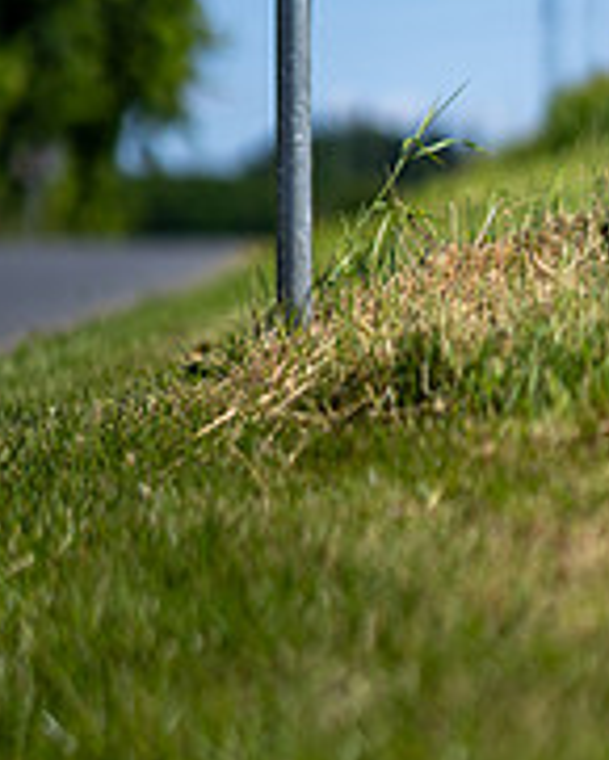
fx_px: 4457
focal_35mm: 198
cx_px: 328
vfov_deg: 9.7
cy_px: 336
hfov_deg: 7.8
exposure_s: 1/5000
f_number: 1.4
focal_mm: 85
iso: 50
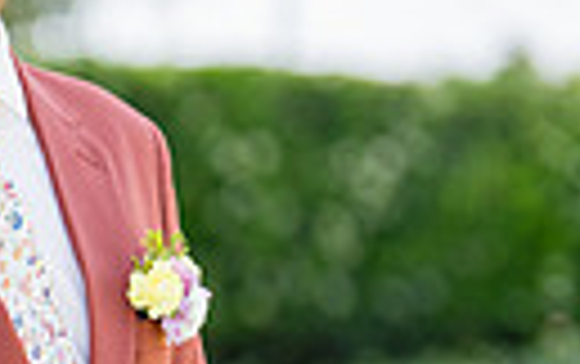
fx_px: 3894
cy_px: 366
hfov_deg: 8.4
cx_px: -239
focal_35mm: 246
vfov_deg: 5.3
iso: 200
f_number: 1.2
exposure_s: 1/2500
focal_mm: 50
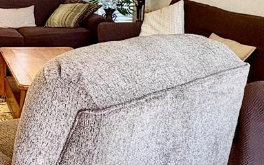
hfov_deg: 30.2
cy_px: -14
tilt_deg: -2.8
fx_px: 417
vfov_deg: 21.3
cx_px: -49
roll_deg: +0.8
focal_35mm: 58
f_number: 2.2
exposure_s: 1/60
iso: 160
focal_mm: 2.22
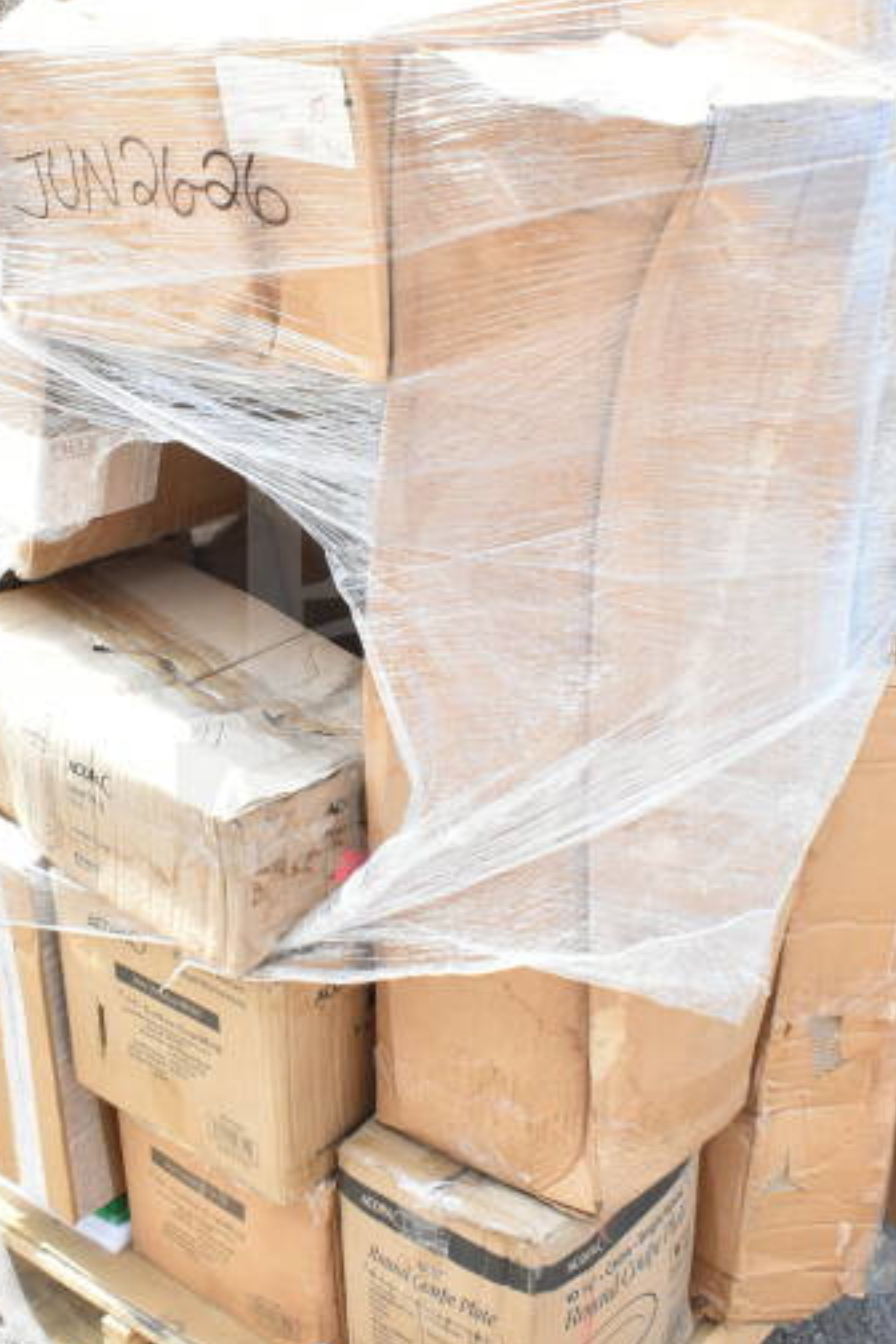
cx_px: 475
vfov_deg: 40.3
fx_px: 1829
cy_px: 656
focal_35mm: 49
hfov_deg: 27.5
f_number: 11
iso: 1600
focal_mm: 18
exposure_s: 1/500
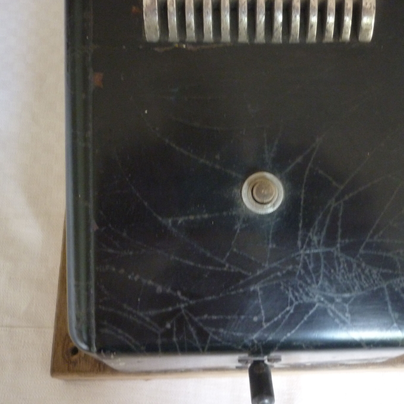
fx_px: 515
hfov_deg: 42.5
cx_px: 256
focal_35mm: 39
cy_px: 202
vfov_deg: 42.8
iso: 400
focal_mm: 5.5
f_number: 2.8
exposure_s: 1/8
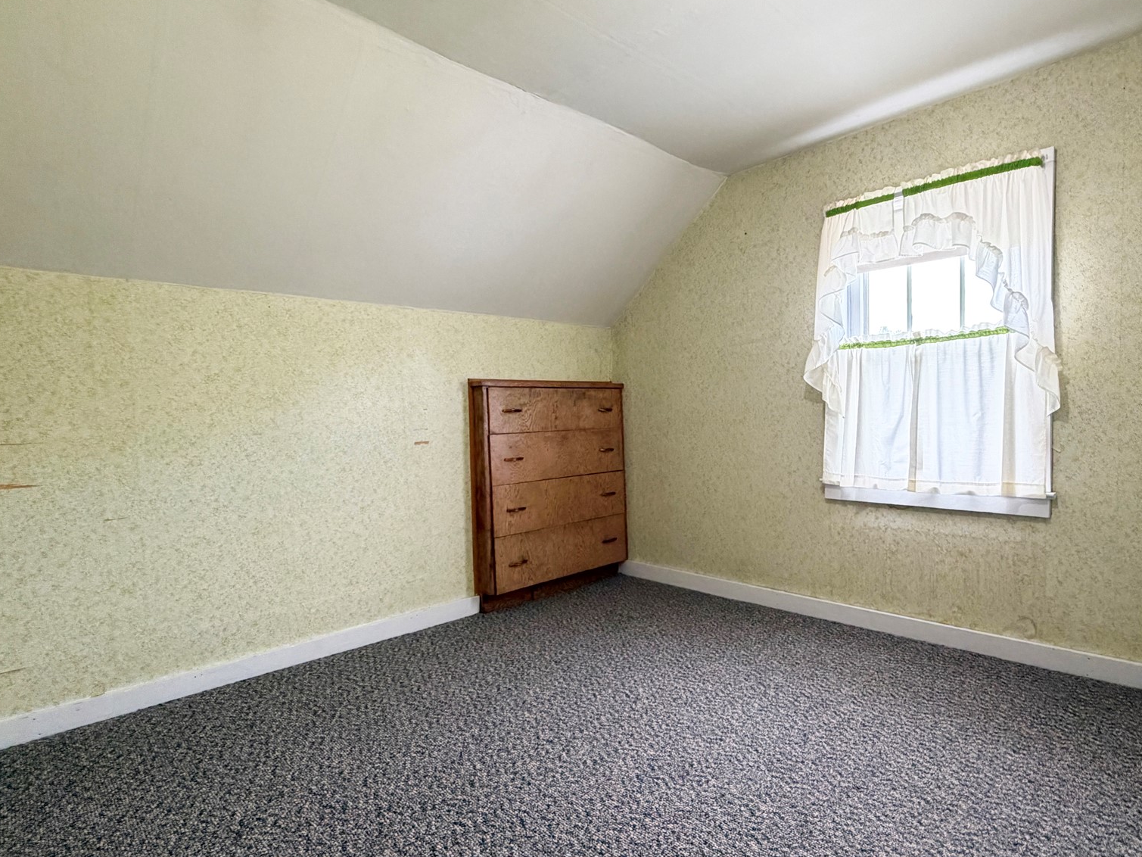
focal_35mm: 19
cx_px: 658
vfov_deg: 68.7
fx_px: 627
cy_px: 437
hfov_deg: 84.1
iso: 250
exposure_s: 1/120
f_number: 2.2
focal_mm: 2.22
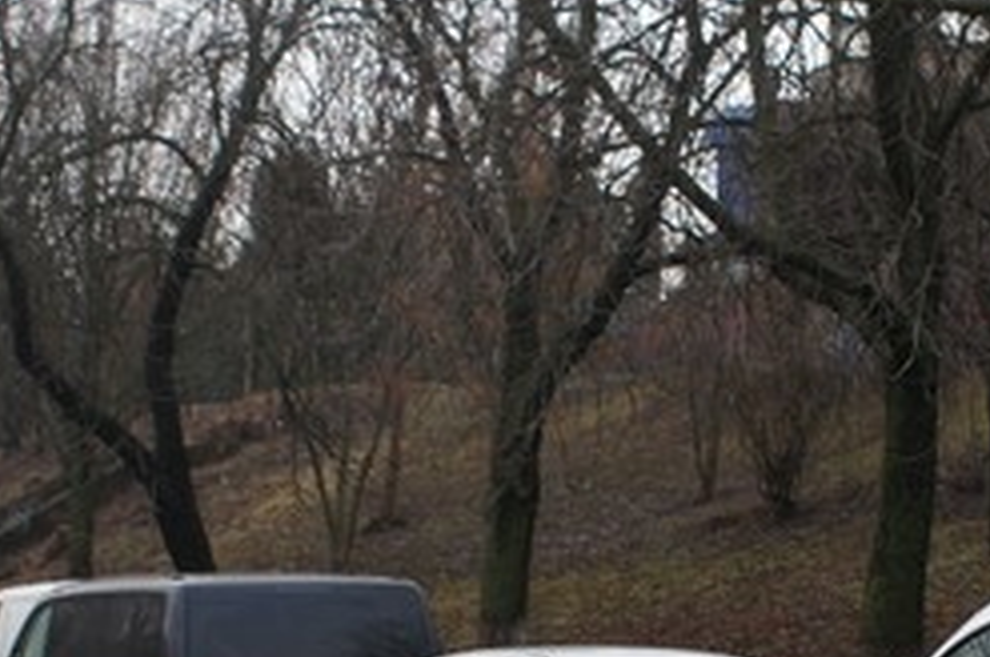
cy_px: 679
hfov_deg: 17.2
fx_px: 3268
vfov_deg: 11.4
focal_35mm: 119
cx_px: 525
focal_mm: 28
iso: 100
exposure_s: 1/160
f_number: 5
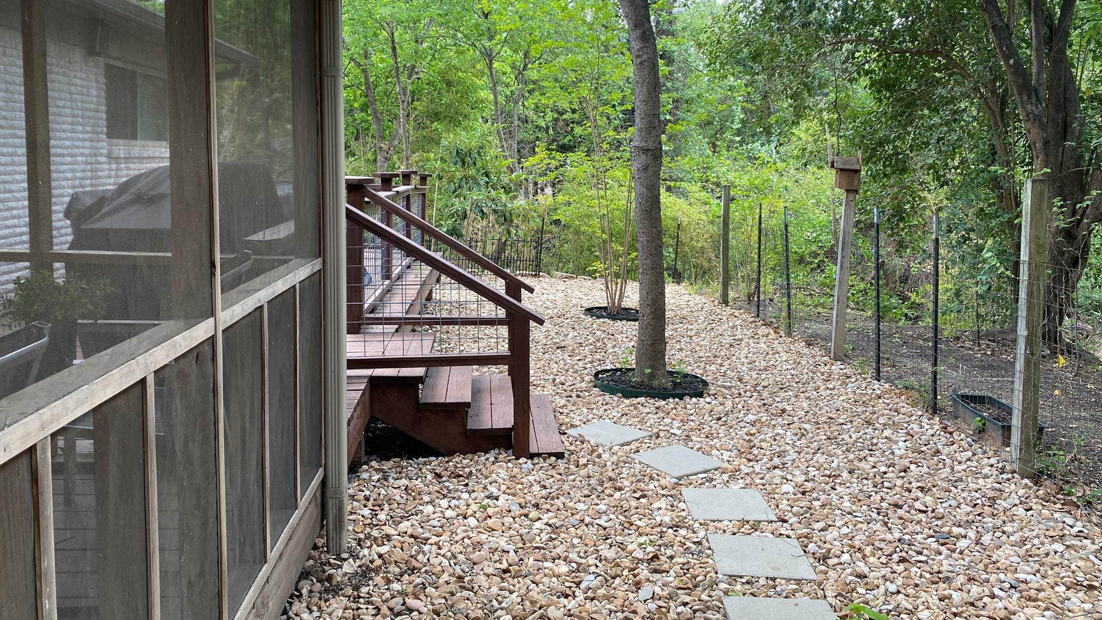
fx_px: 847
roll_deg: -0.3
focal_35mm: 29
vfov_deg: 39.9
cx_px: 543
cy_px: 229
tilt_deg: -5.1
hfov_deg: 66.1
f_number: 1.8
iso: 32
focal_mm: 4.25
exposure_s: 1/122
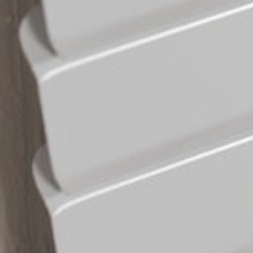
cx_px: 508
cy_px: 78
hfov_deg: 3.4
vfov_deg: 3.4
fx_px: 4209
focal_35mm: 509
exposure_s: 1/100
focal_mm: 50
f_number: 4
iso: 320
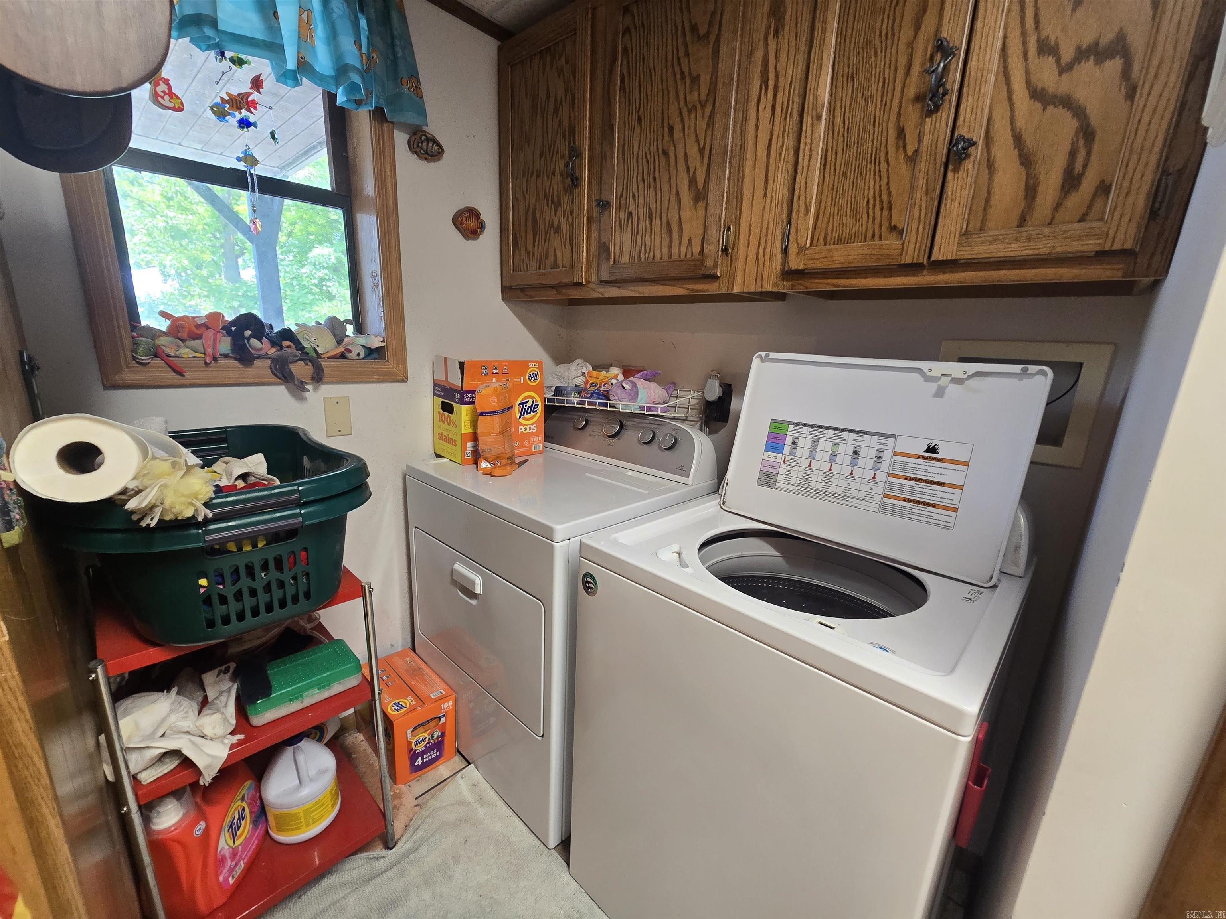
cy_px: 460
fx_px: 460
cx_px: 613
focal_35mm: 13
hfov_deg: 106.2
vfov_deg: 89.9
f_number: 2.2
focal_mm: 2.2
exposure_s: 1/60
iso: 160
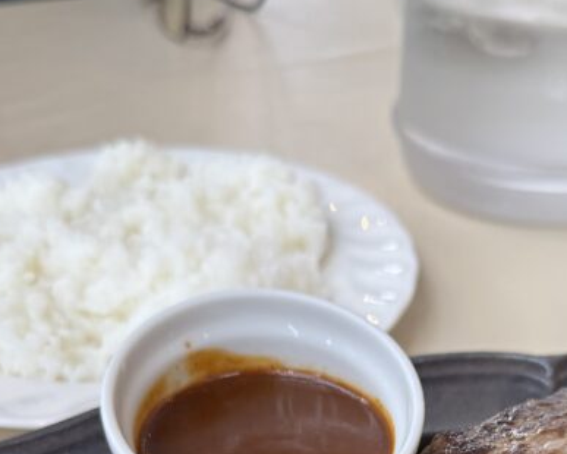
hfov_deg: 30.1
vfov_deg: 22.7
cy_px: 539
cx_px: 399
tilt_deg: -40.6
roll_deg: -0.1
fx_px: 1041
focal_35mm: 62
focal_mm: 6.76
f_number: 1.78
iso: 200
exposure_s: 1/74
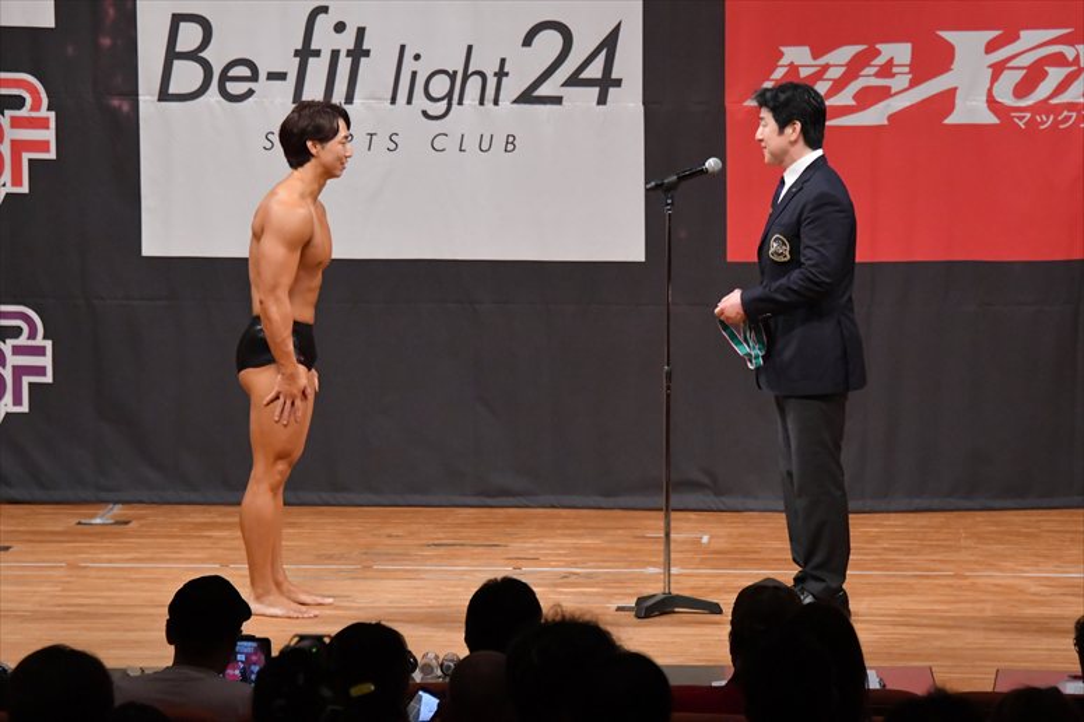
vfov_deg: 6.1
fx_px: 6772
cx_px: 542
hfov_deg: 9.2
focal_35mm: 225
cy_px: 361
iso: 6400
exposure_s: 1/400
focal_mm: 150
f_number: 5.6
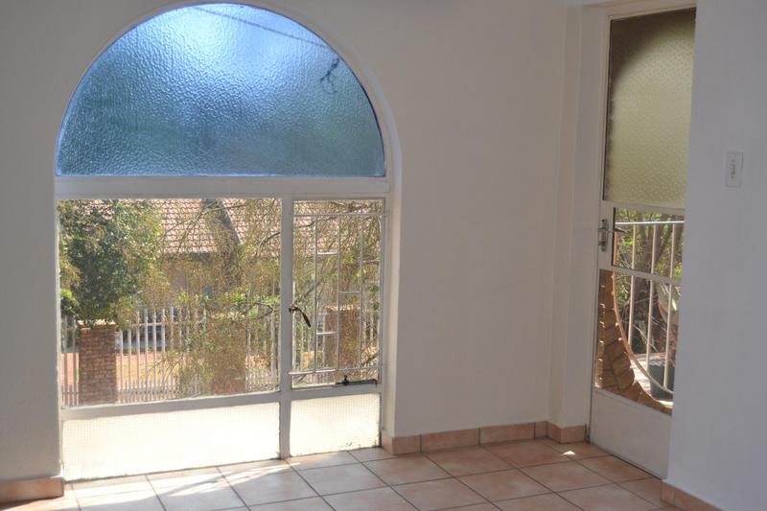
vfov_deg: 29.9
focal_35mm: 45
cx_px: 384
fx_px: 958
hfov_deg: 43.6
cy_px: 256
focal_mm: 30
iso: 100
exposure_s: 1/200
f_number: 4.2
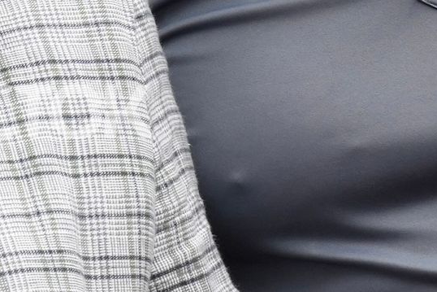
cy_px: 19
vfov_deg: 4.7
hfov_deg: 6.7
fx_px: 3582
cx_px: -467
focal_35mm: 295
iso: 400
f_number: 8
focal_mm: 49
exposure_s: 1/250
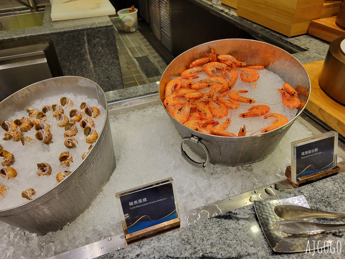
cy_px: 130
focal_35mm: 26
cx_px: 172
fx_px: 259
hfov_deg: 67.3
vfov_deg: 53.1
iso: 200
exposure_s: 1/120
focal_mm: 5.4
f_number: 1.8
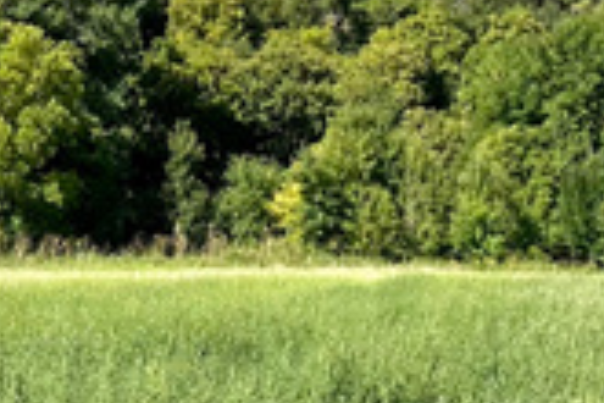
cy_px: 33
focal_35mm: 97
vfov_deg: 14.0
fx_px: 1627
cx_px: -15
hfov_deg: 20.3
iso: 80
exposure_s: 1/3155
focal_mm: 6.86
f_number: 1.78
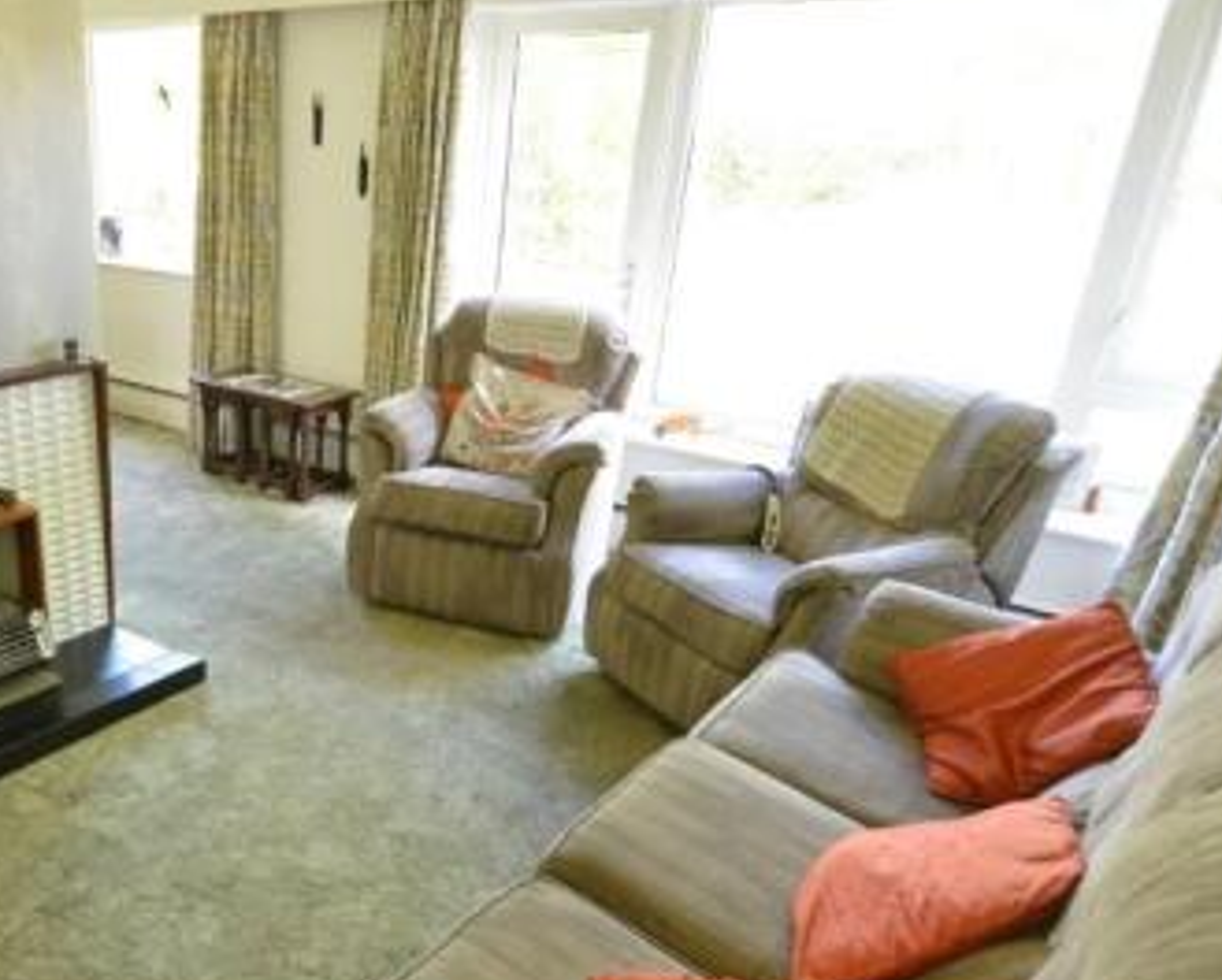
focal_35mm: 28
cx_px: 299
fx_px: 1014
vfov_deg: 51.2
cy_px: 600
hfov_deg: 58.7
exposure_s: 1/10
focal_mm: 10
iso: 400
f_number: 6.3
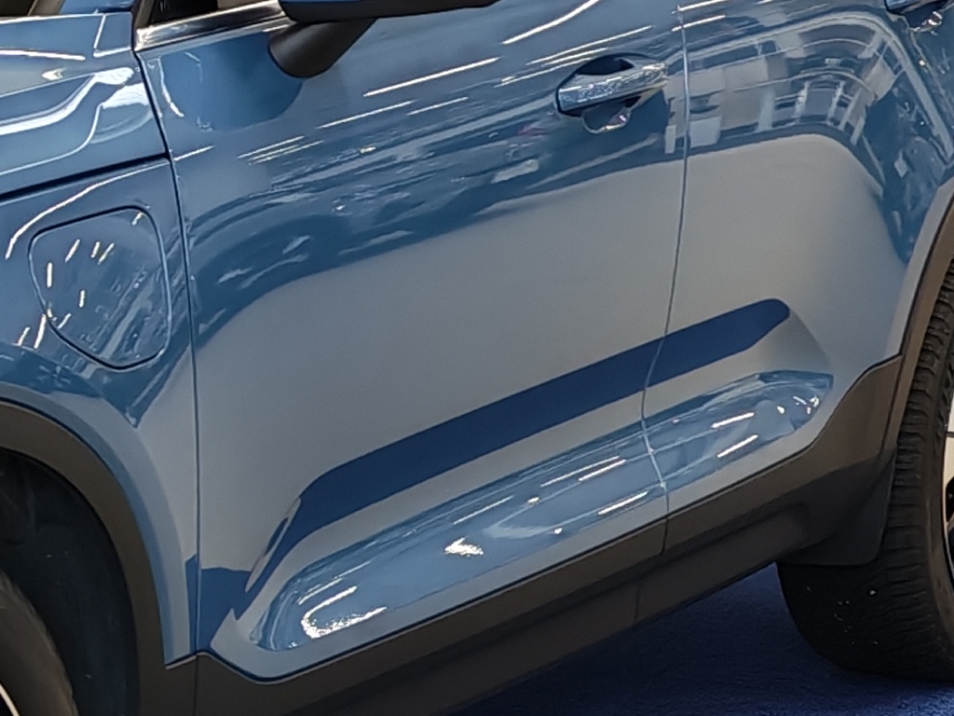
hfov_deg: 14.3
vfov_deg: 11.2
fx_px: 3638
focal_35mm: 132
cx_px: -307
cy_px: 606
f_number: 1.9
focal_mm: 6.12
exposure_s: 1/100
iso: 287
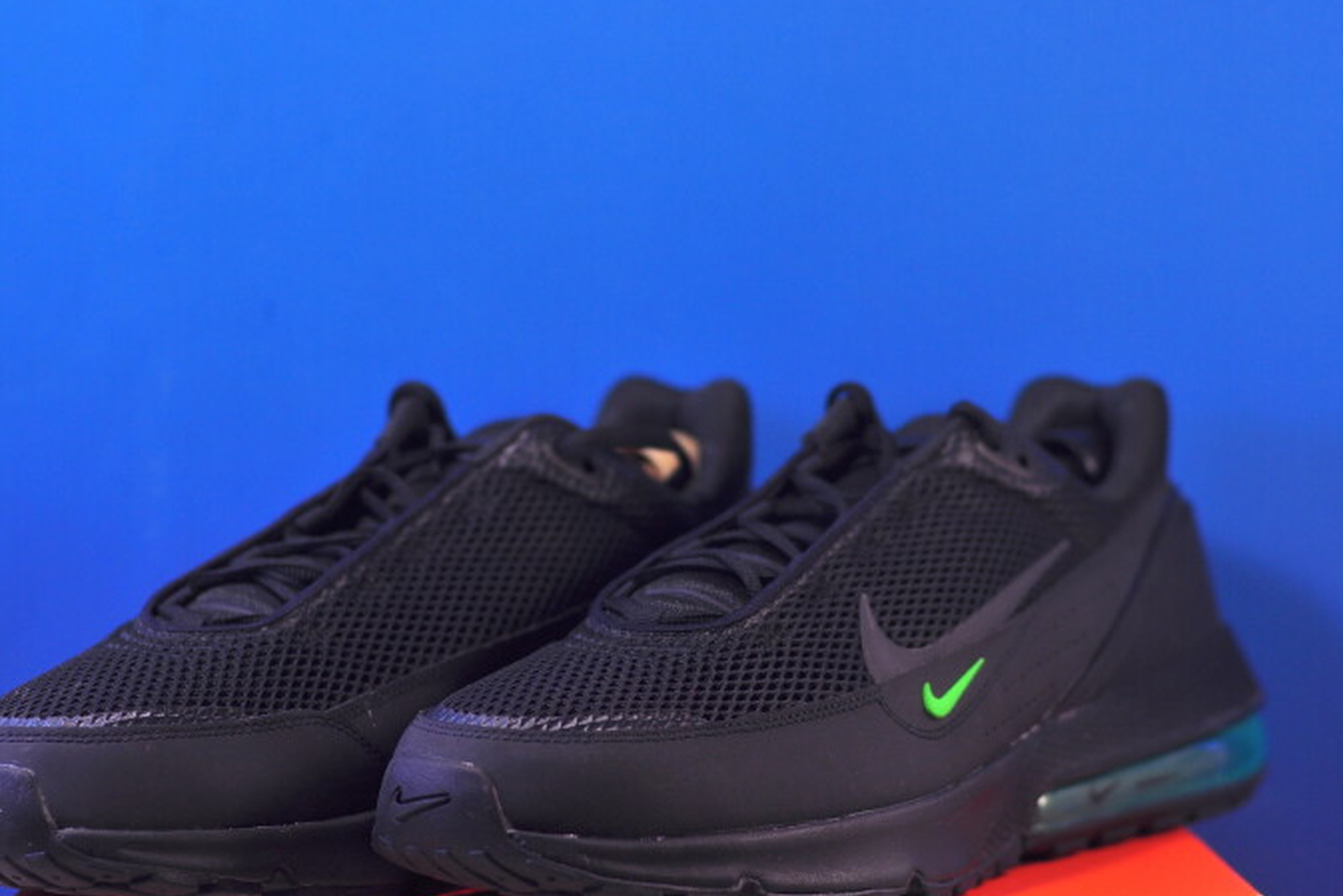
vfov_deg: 15.4
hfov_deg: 22.9
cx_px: 635
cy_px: 474
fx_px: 3321
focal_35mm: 89
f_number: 2.5
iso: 250
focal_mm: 50
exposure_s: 1/320
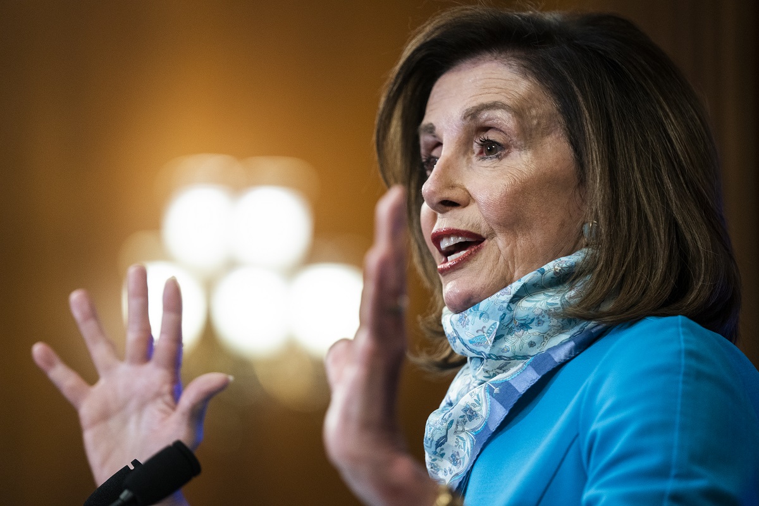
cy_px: 253
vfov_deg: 7.9
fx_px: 3647
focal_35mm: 173
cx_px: 380
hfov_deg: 11.9
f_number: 2.8
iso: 2000
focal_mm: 173
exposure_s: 1/200
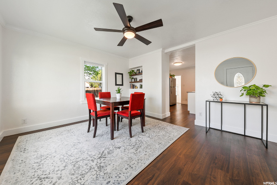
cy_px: 92
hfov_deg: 112.6
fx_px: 92
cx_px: 138
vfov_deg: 90.0
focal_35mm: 12
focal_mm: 12
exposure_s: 1/4
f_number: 8
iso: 64
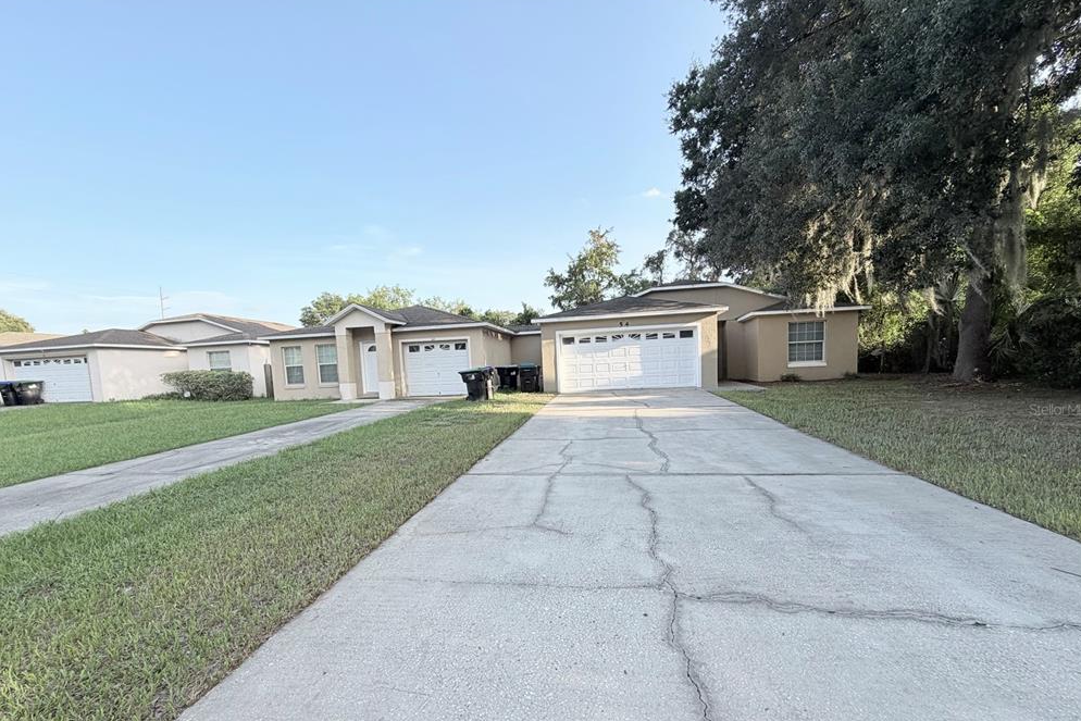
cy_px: 409
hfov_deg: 100.4
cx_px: 538
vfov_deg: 77.0
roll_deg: +1.8
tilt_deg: -5.0
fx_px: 450
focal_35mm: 15
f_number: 2.2
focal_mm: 2.22
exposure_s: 1/502
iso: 50
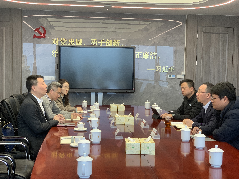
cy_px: 90
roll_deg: -0.9
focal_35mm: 52
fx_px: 359
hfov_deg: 36.8
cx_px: 120
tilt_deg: -2.5
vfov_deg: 28.0
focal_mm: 6
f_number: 2.4
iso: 80
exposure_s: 1/122
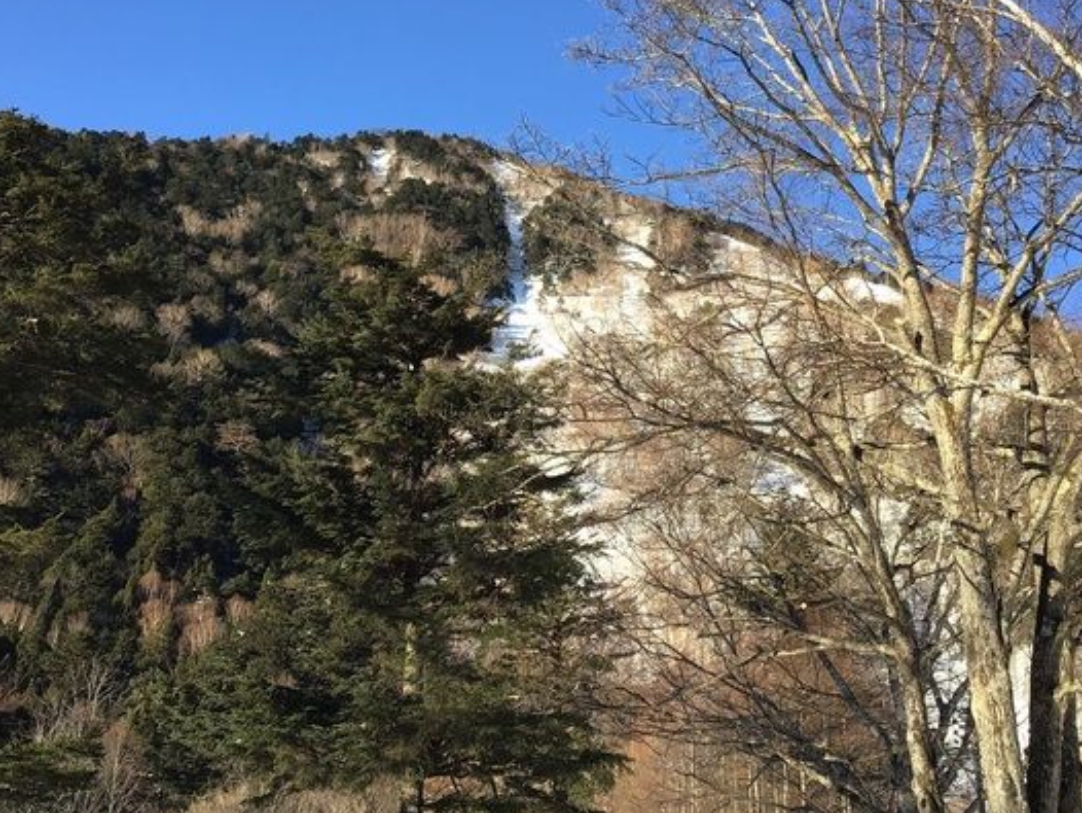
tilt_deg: +25.7
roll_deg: -5.2
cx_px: 478
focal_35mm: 48
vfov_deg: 29.8
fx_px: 1501
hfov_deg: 39.6
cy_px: 211
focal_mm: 3.3
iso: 25
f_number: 2.4
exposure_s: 1/506
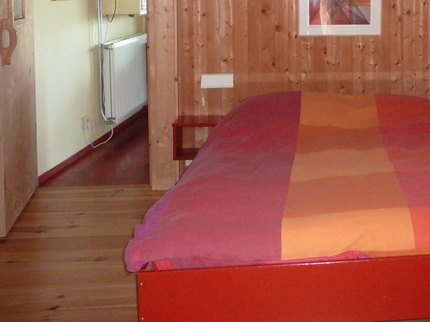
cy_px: 15
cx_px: 390
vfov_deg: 28.7
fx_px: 596
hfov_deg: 37.0
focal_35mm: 48
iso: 400
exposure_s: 1/30
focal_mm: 4.1
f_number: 3.3
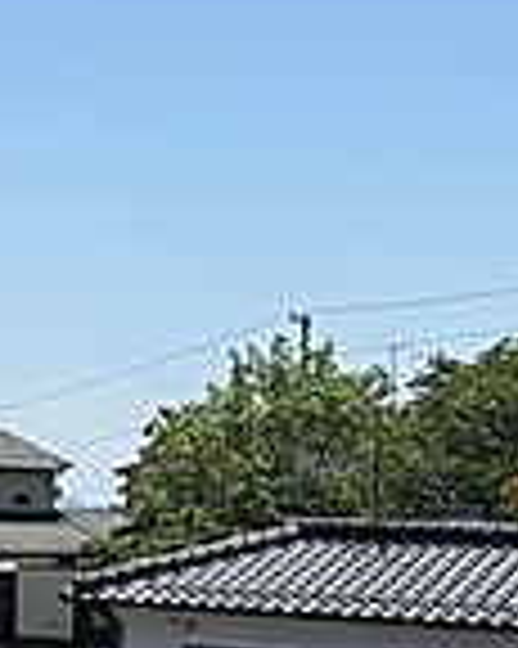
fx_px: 2033
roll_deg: -0.7
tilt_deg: +1.9
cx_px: -284
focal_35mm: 106
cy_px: 405
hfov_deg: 13.6
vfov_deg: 18.1
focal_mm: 5.96
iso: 50
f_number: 1.6
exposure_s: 1/5952
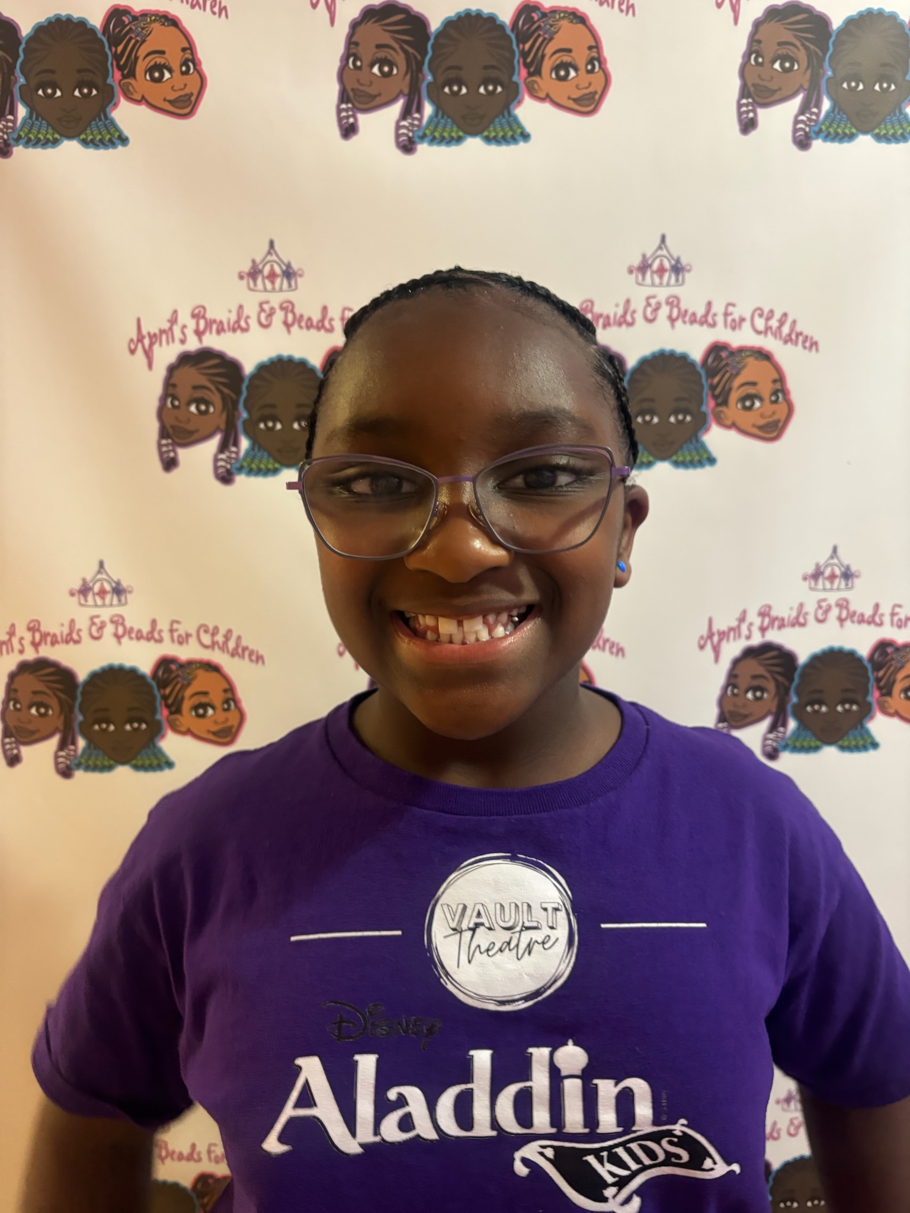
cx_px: 455
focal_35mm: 26
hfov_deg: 53.1
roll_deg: +0.1
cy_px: 606
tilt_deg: -10.3
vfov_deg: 67.3
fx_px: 911
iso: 640
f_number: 1.6
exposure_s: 1/40
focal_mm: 5.96
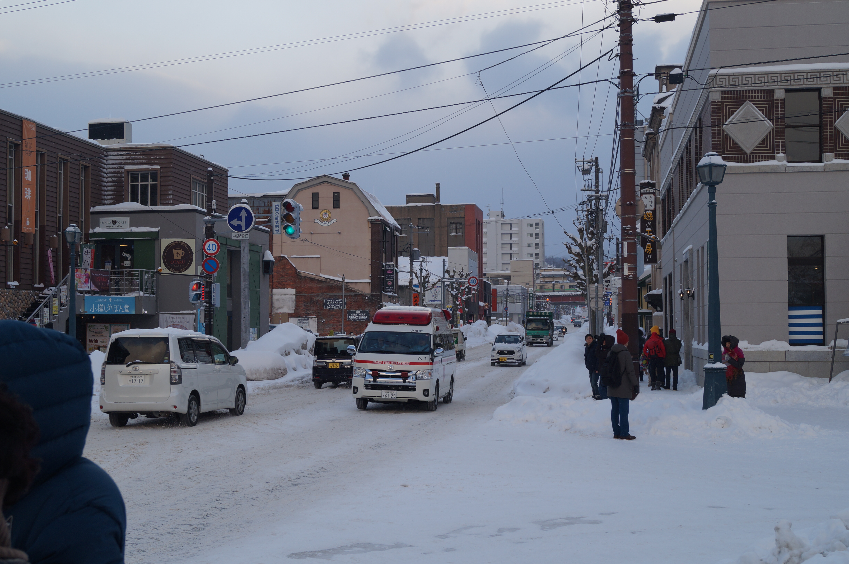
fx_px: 1060
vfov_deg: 29.8
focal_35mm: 45
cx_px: 424
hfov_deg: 43.6
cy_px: 282
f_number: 8
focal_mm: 30
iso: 100
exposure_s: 1/160
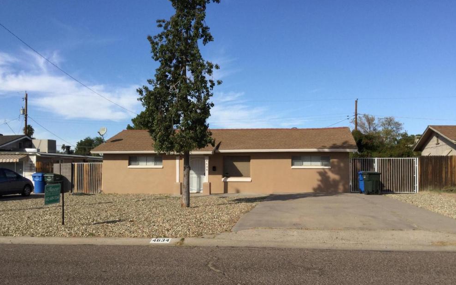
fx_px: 423
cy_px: 159
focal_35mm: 34
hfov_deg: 56.7
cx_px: 225
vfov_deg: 37.2
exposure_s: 1/1431
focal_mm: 3.3
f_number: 2.4
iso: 25
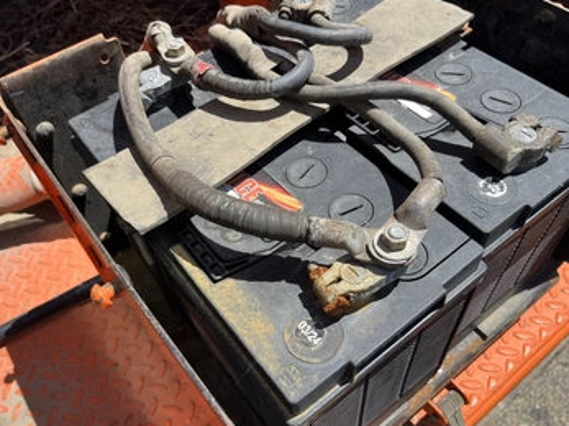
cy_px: 229
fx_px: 493
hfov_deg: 60.0
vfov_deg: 46.7
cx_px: 284
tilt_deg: -54.1
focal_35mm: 30
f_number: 1.6
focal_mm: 5.1
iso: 50
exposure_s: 1/2062
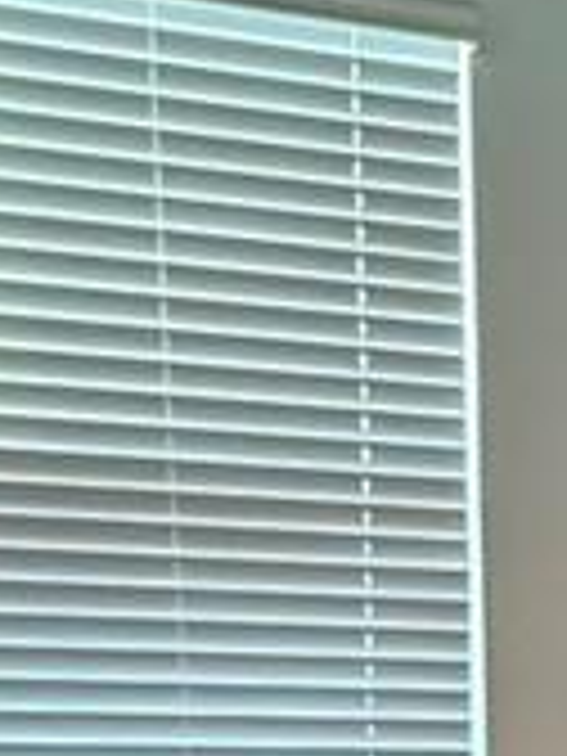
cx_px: 1044
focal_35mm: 100
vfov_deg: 18.0
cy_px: 1048
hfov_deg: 13.2
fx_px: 2184
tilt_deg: -7.6
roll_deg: -0.7
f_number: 2.2
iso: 200
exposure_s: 1/60
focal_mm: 2.22
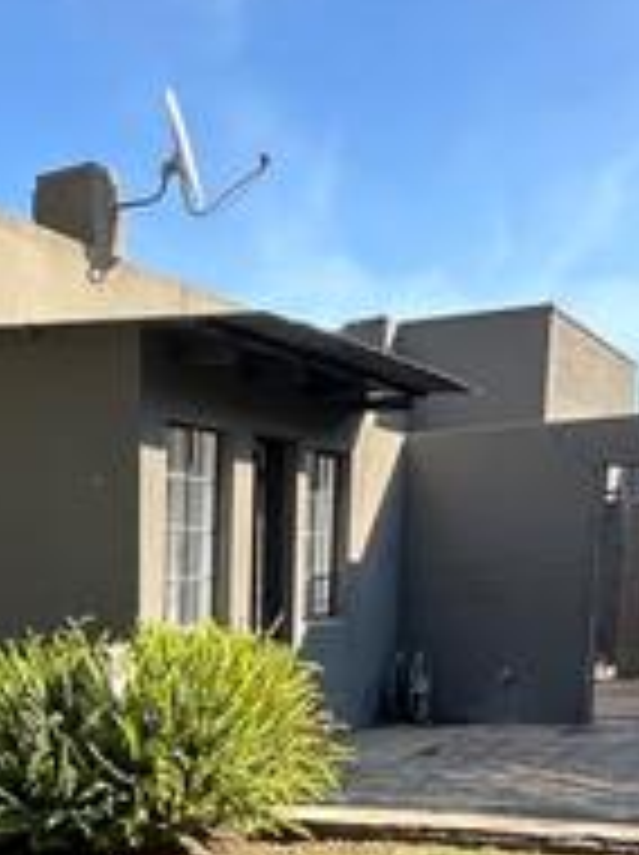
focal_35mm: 59
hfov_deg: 22.8
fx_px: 1455
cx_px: -126
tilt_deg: -11.9
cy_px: 904
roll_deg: +1.1
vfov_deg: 29.9
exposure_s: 1/349
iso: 40
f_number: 2.2
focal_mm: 2.22
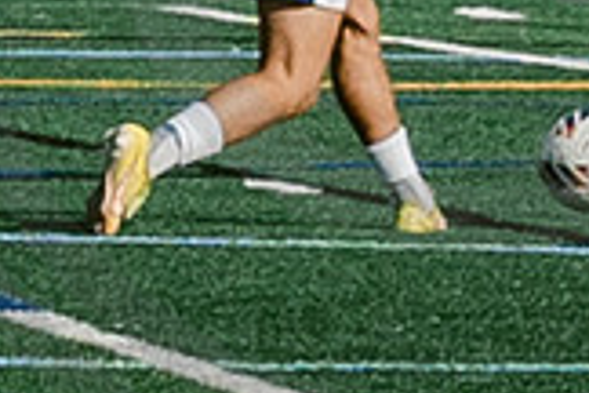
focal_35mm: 1303
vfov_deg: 1.1
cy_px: -189
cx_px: 926
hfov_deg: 1.6
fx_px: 21317
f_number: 5.6
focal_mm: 53
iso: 640
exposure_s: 1/4000
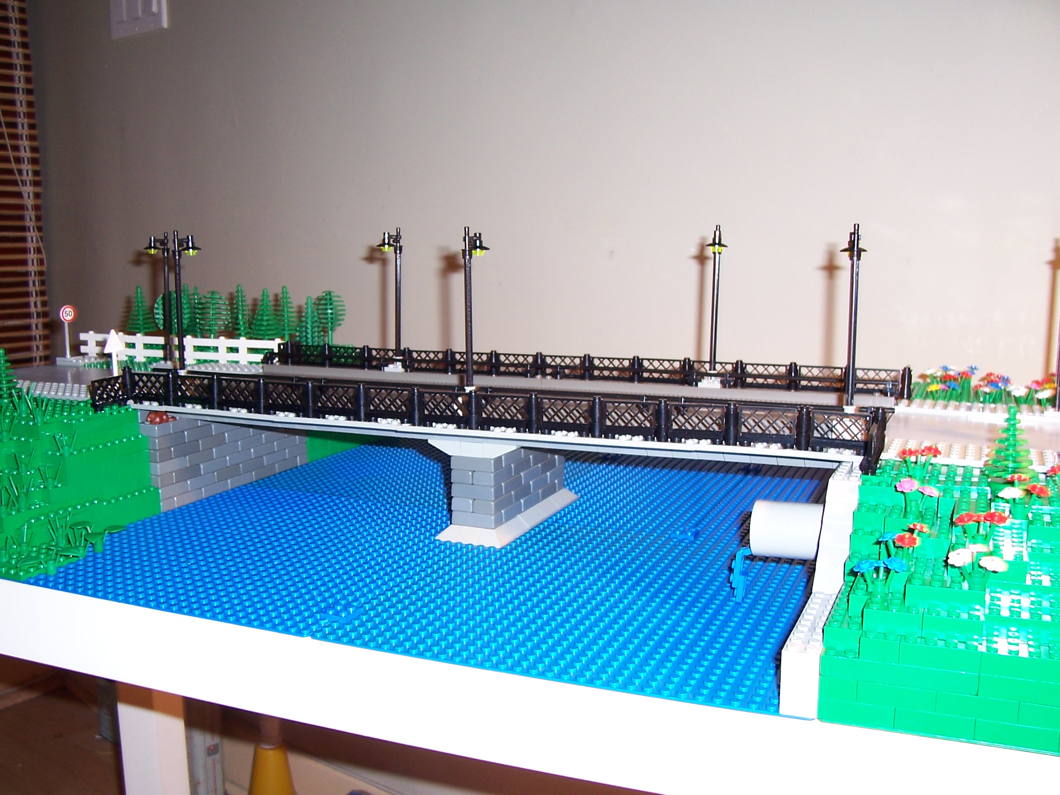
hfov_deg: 52.6
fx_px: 1072
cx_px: 527
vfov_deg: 40.7
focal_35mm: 35
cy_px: 405
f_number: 2.7
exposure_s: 1/2
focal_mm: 5.6
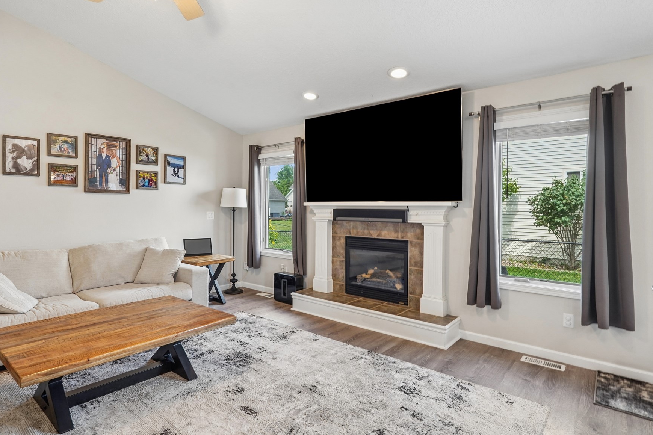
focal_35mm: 20
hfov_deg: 83.3
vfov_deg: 61.8
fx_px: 363
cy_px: 202
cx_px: 271
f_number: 9
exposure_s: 1/10
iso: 400
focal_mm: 16
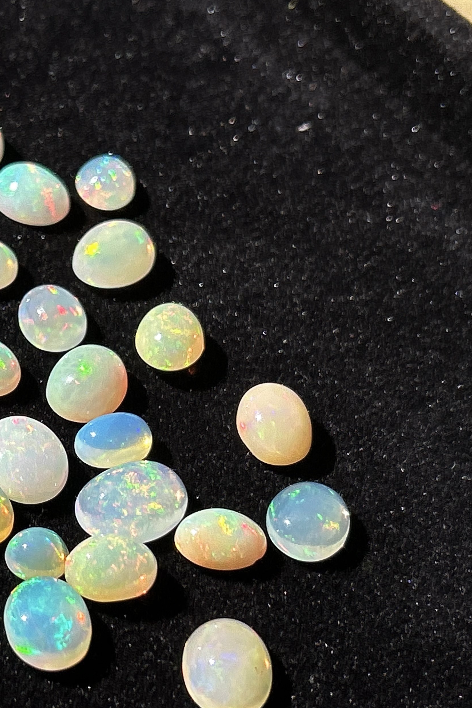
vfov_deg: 23.1
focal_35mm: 88
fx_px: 1731
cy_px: 416
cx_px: -76
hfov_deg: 15.1
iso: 50
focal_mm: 5.7
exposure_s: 1/6993
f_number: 1.5
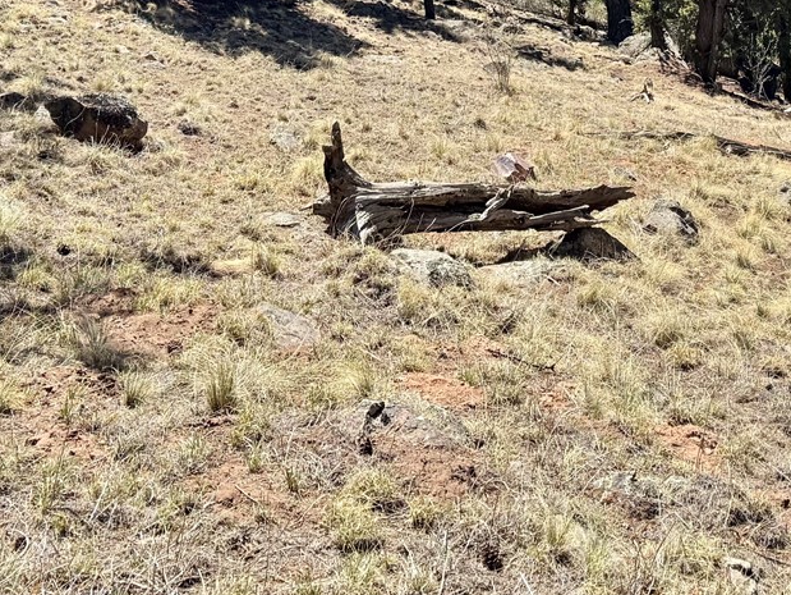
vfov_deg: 22.2
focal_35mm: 62
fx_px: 1418
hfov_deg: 31.1
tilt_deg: -7.3
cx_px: 445
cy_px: -82
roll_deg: +2.5
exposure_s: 1/3247
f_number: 1.78
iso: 80
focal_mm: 6.76
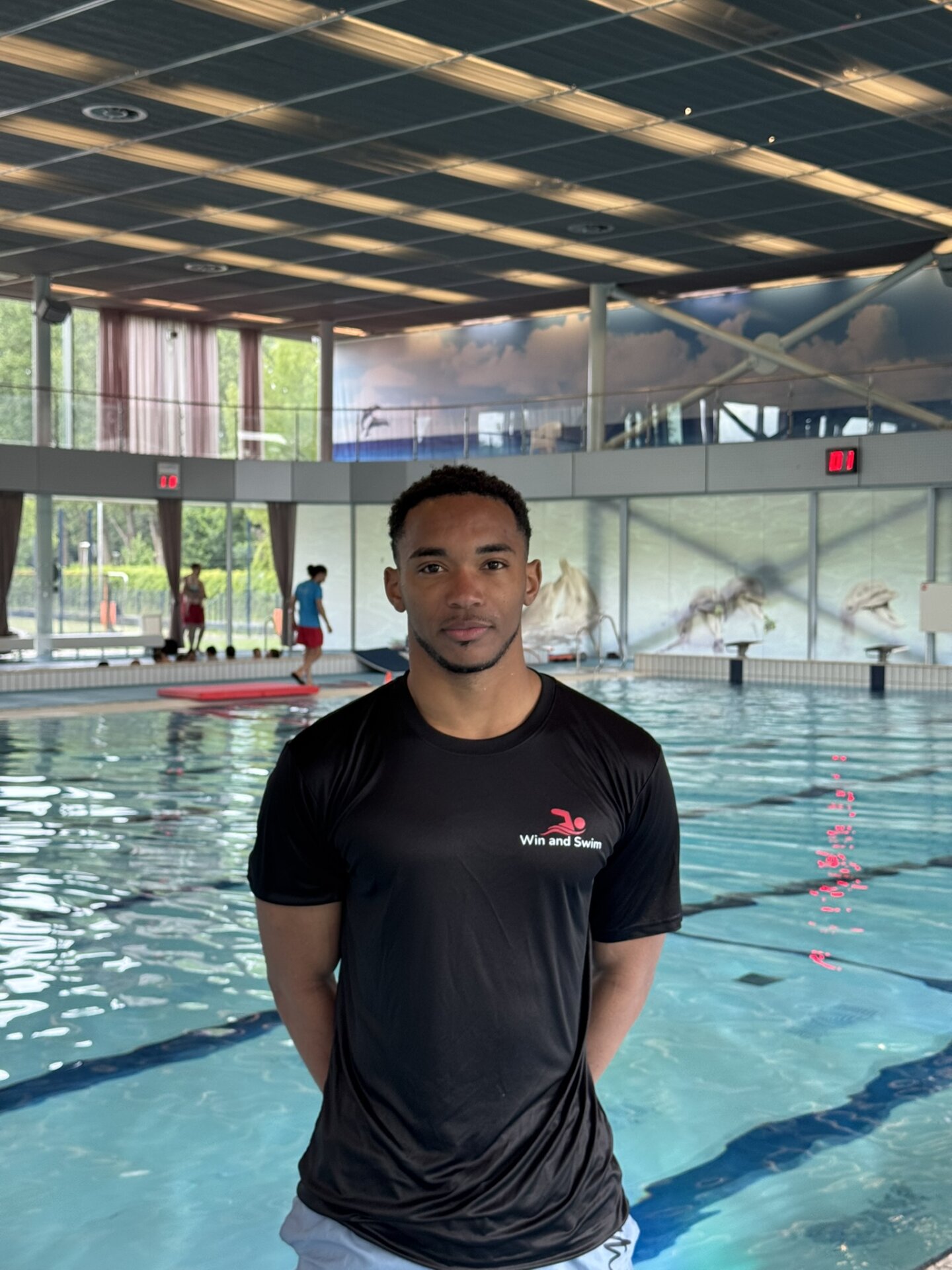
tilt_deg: -0.8
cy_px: 635
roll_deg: -0.1
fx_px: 1760
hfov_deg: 30.3
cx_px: 476
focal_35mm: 48
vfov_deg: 39.7
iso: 100
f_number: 1.78
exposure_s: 1/100
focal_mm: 6.76
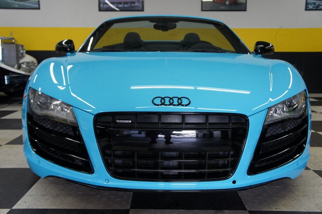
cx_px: 161
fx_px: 308
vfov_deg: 38.3
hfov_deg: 55.1
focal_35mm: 34
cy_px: 107
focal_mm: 23
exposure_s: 1/40
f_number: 4.5
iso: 200
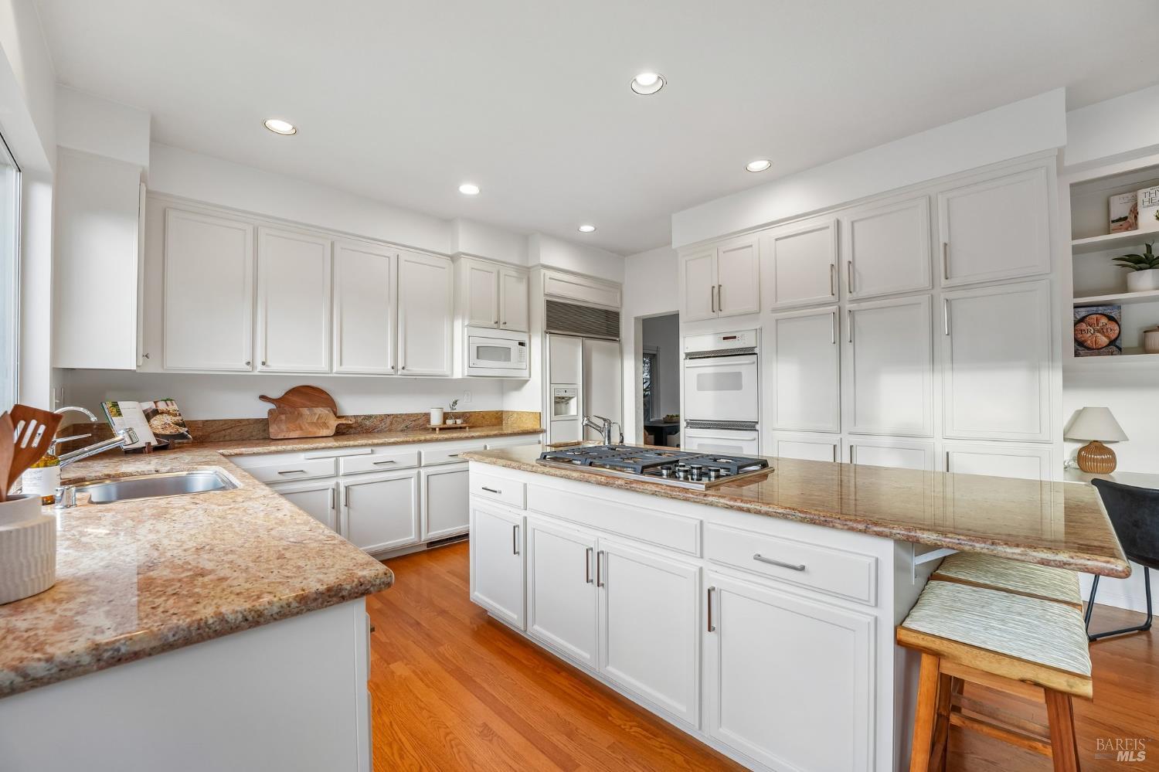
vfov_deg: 81.2
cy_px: 386
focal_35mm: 14
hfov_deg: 104.3
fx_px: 451
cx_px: 580
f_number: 8
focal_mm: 14
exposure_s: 1/125
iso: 500
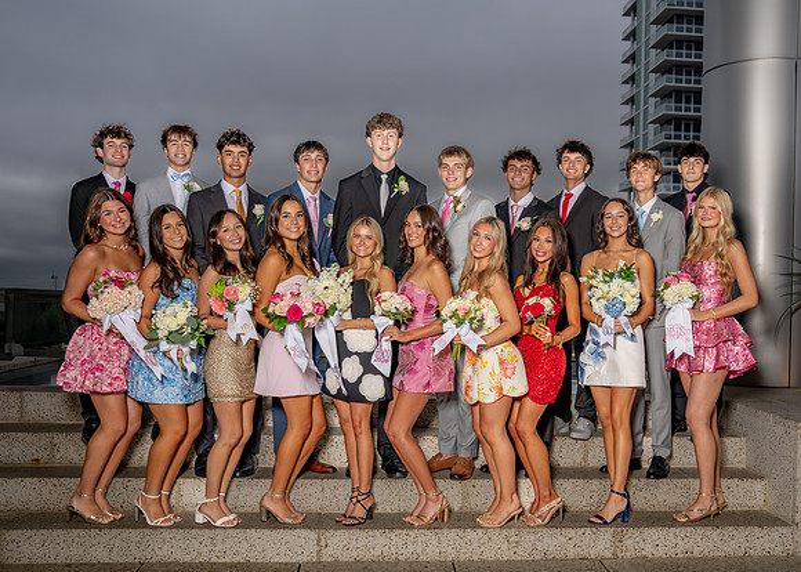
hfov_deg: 50.5
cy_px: 294
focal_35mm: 37
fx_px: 846
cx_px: 460
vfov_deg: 37.3
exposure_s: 1/400
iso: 100
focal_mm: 29.7
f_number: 3.5
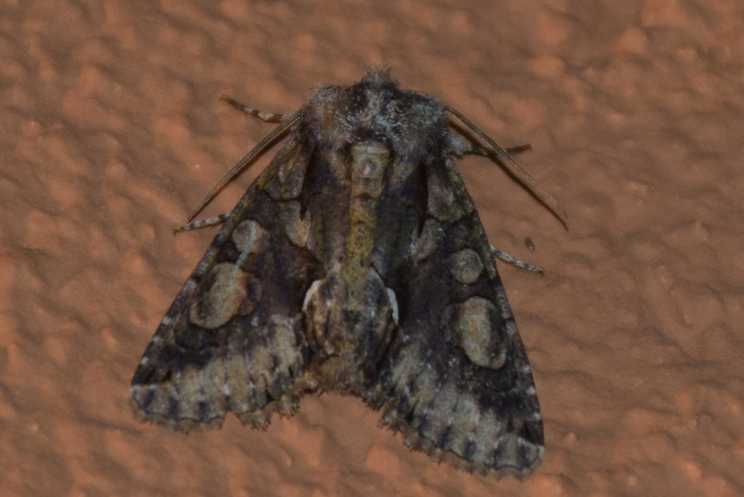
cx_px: 372
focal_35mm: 210
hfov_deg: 9.8
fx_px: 4344
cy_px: 248
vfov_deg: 6.6
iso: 320
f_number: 5.6
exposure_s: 1/60
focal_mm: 140
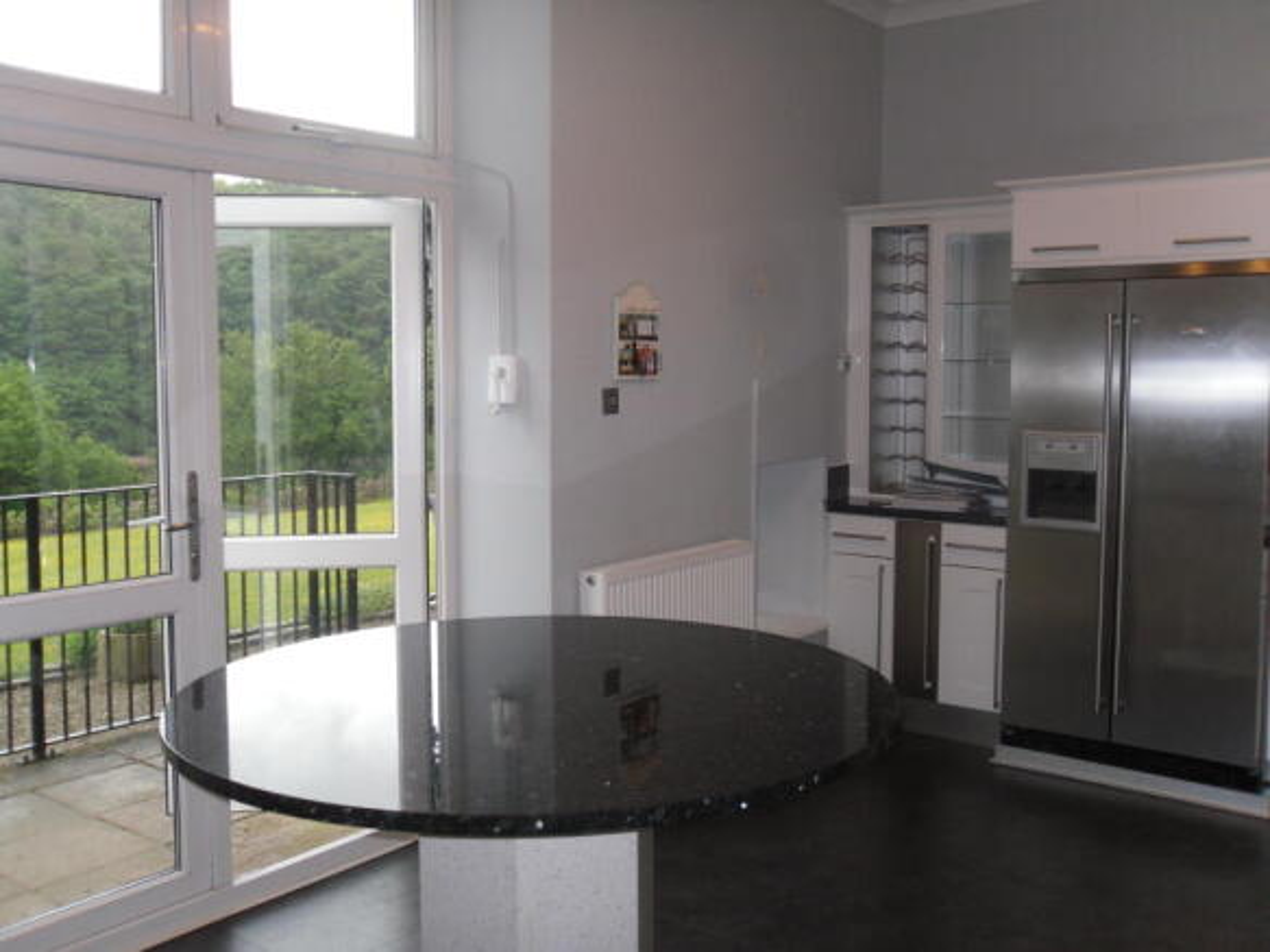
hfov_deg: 52.6
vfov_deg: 40.7
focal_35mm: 35
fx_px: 1284
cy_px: 476
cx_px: 635
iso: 200
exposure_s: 1/45
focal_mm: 6.3
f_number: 3.5
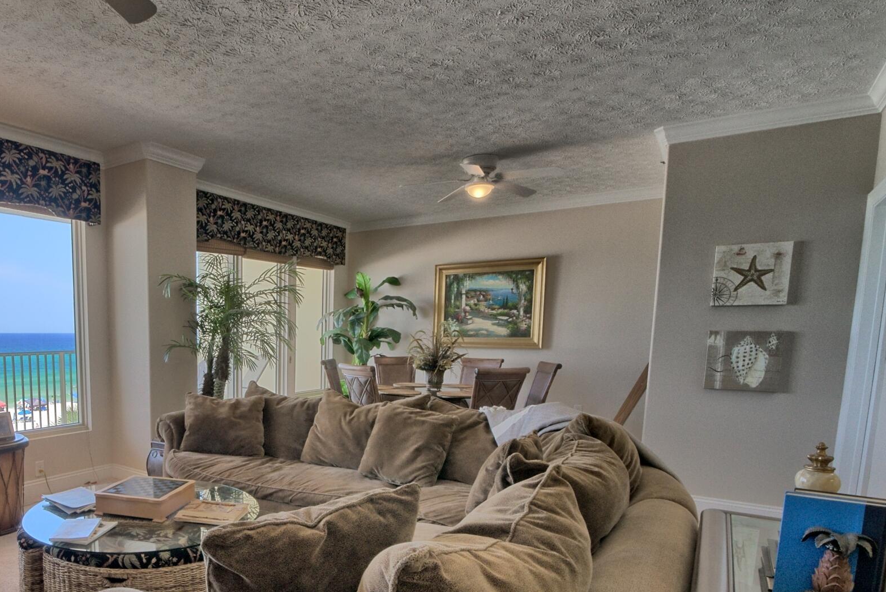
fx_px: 566
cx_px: 250
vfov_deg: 53.5
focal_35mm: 23
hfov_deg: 72.1
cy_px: 417
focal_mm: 12
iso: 10000
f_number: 13
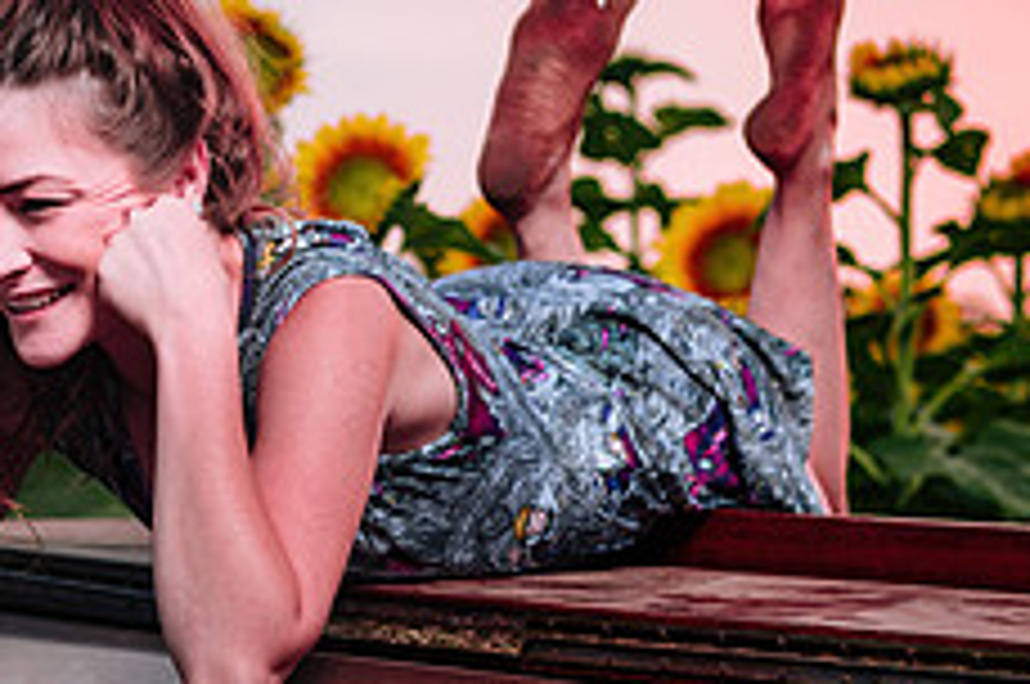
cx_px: 148
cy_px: 441
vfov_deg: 10.5
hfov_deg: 15.6
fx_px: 3714
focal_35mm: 130
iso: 64
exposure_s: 1/160
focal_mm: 48
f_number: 3.2
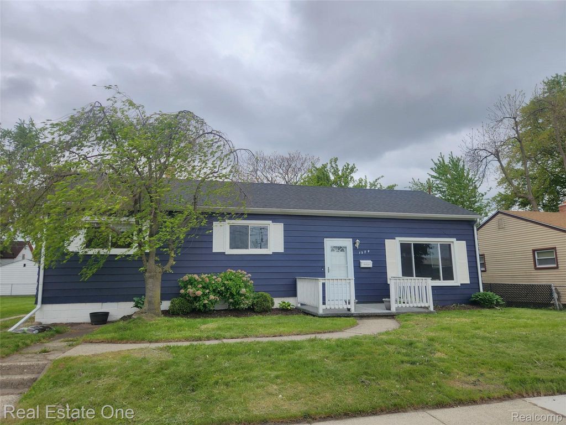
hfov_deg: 73.9
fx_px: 376
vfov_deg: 58.9
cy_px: 212
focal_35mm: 23
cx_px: 283
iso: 20
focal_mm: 5.4
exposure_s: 1/1061
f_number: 1.8
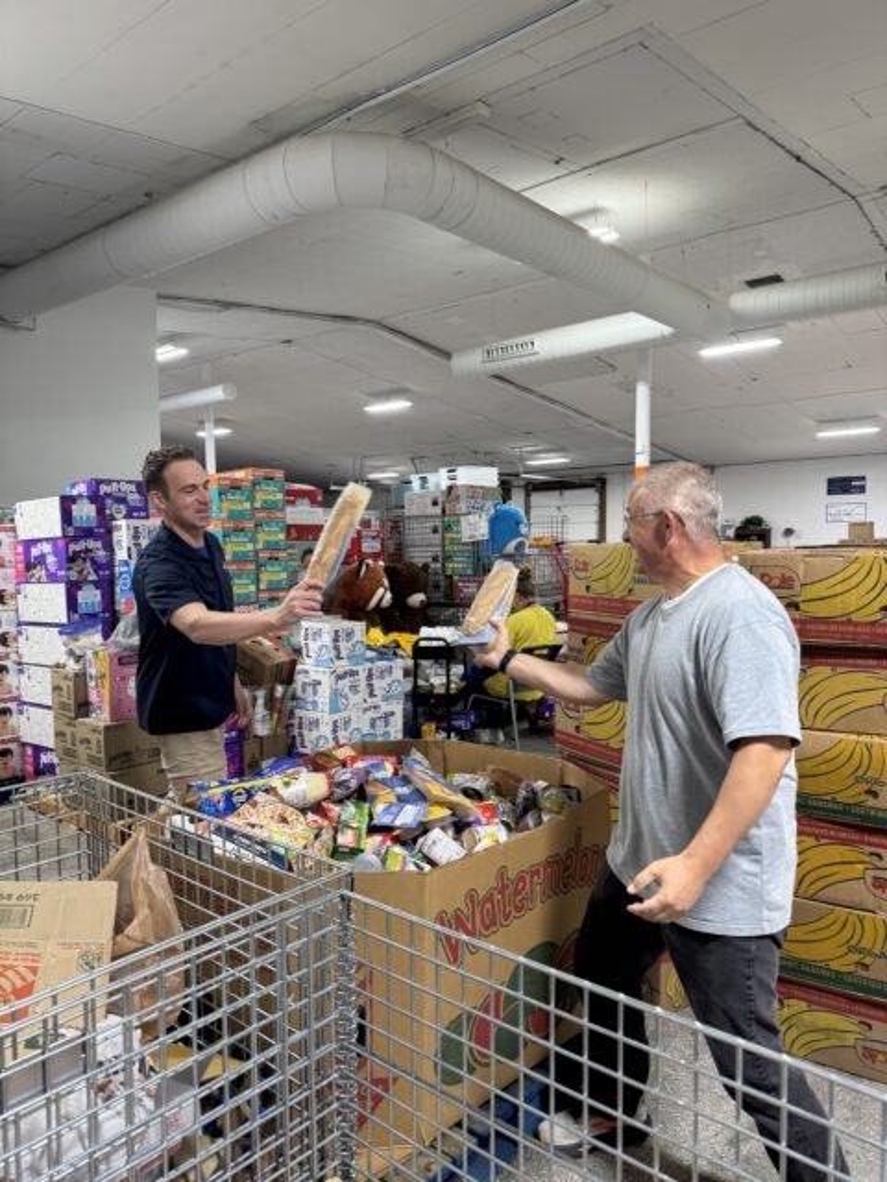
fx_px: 820
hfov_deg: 56.8
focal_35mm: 24
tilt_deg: -7.1
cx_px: 444
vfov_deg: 71.6
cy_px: 591
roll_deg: +1.2
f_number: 1.78
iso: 160
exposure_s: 1/121
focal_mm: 6.76
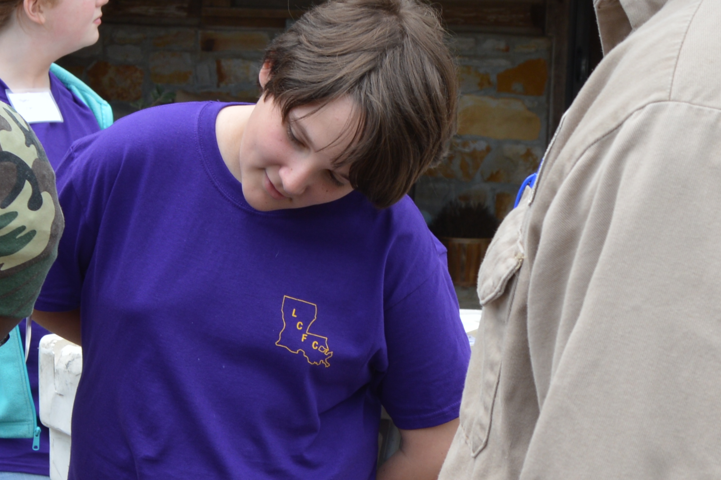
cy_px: 383
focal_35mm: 95
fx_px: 1901
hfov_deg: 21.4
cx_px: 282
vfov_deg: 14.3
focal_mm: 20
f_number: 5.6
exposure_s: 1/125
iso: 100
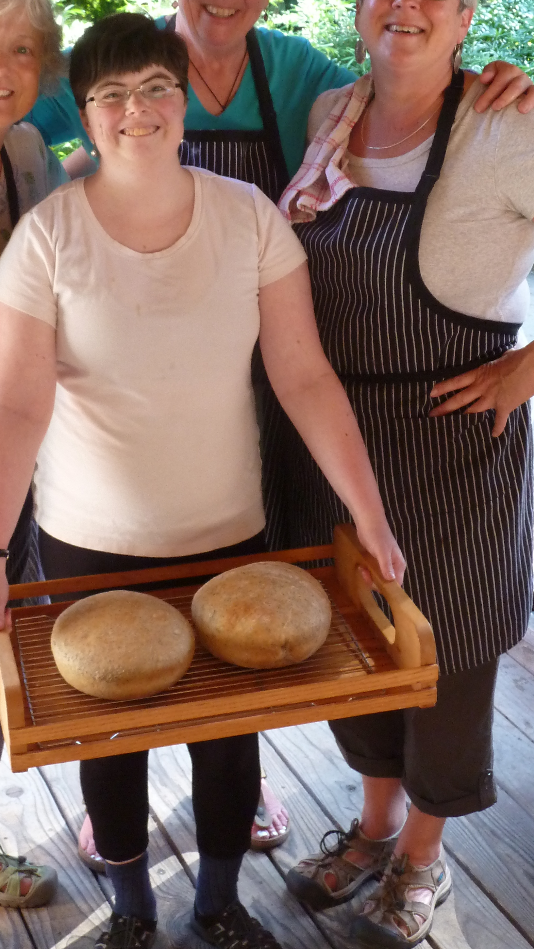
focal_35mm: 63
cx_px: 171
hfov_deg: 19.0
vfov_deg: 33.1
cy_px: 341
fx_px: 1586
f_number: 3.7
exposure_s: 1/30
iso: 250
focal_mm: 6.9
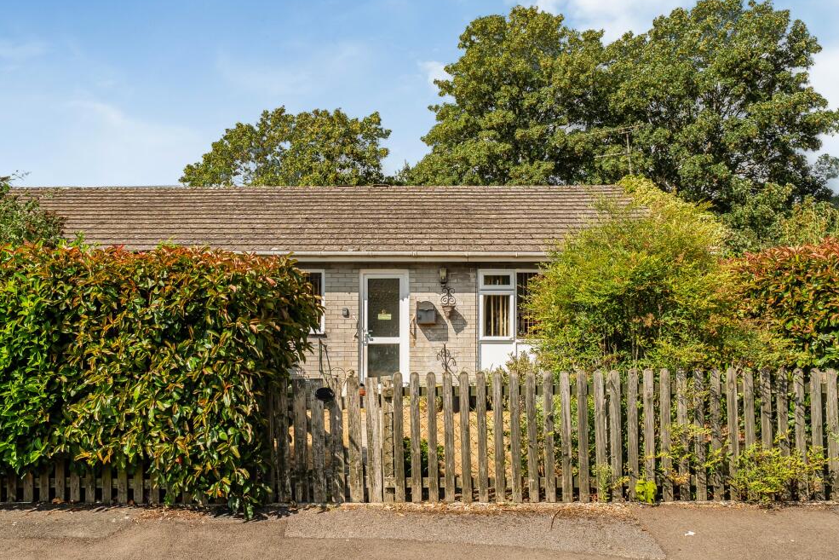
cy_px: 283
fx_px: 606
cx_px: 407
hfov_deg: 69.4
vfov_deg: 49.6
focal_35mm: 26
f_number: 8
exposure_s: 1/500
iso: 400
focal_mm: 17
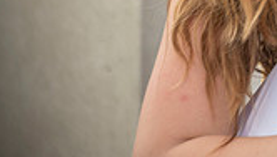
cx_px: 476
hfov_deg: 3.1
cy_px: -117
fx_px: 5106
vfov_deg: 1.8
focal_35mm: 694
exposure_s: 1/250
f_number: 5.6
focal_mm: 190
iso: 250
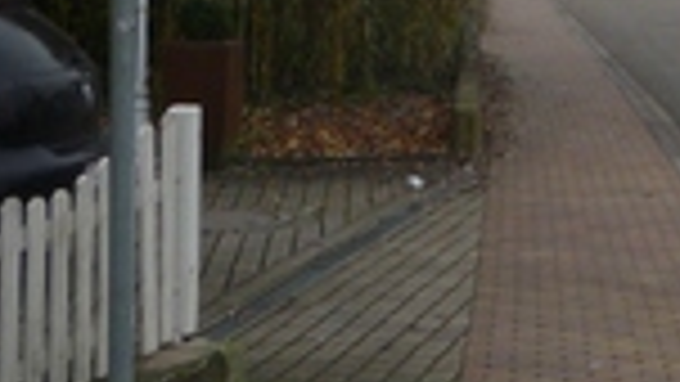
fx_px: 2002
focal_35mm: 111
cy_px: -81
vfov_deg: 10.7
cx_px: 937
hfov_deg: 17.8
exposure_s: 1/125
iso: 100
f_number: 4
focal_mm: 5.2
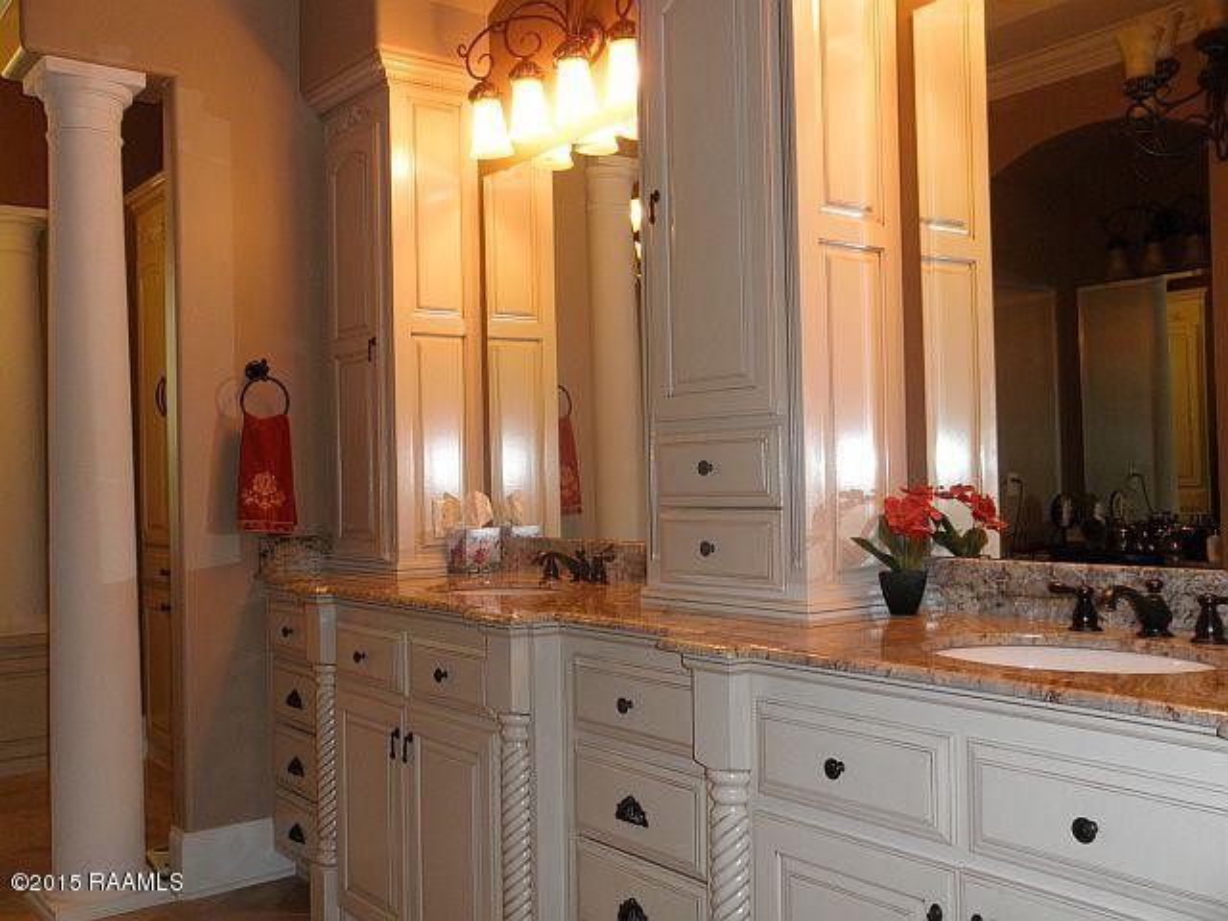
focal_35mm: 35
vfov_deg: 40.7
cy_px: 460
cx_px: 614
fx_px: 1242
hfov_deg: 52.6
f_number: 3.2
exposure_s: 1/60
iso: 200
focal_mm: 6.1
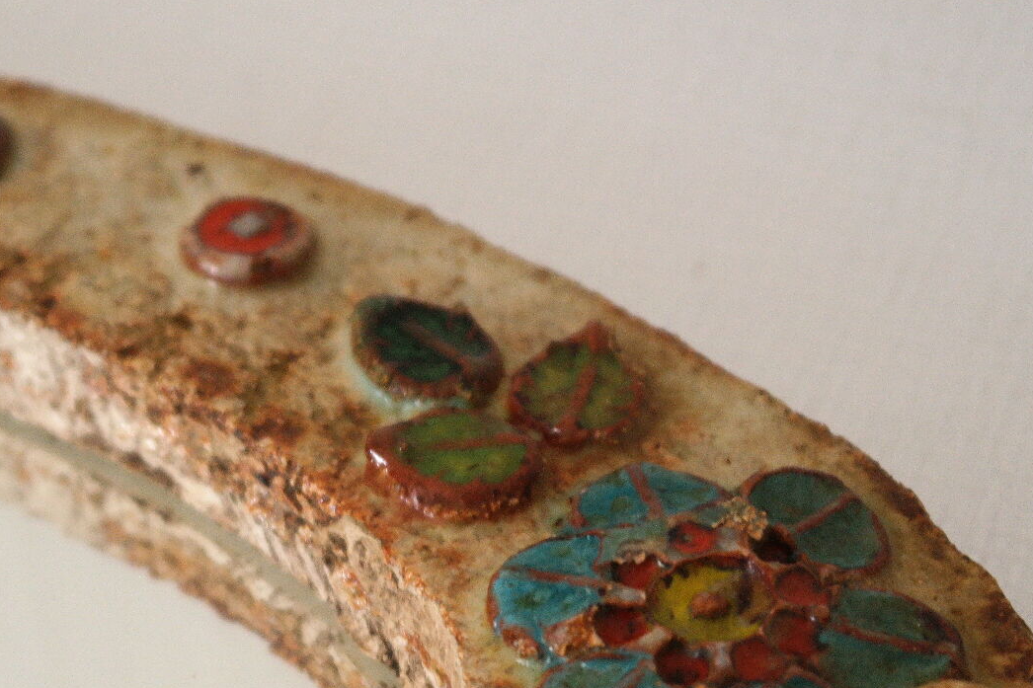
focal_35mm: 114
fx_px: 3270
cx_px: 345
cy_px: 541
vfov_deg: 12.0
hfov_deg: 17.9
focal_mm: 45
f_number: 5.6
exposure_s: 1/40
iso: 800
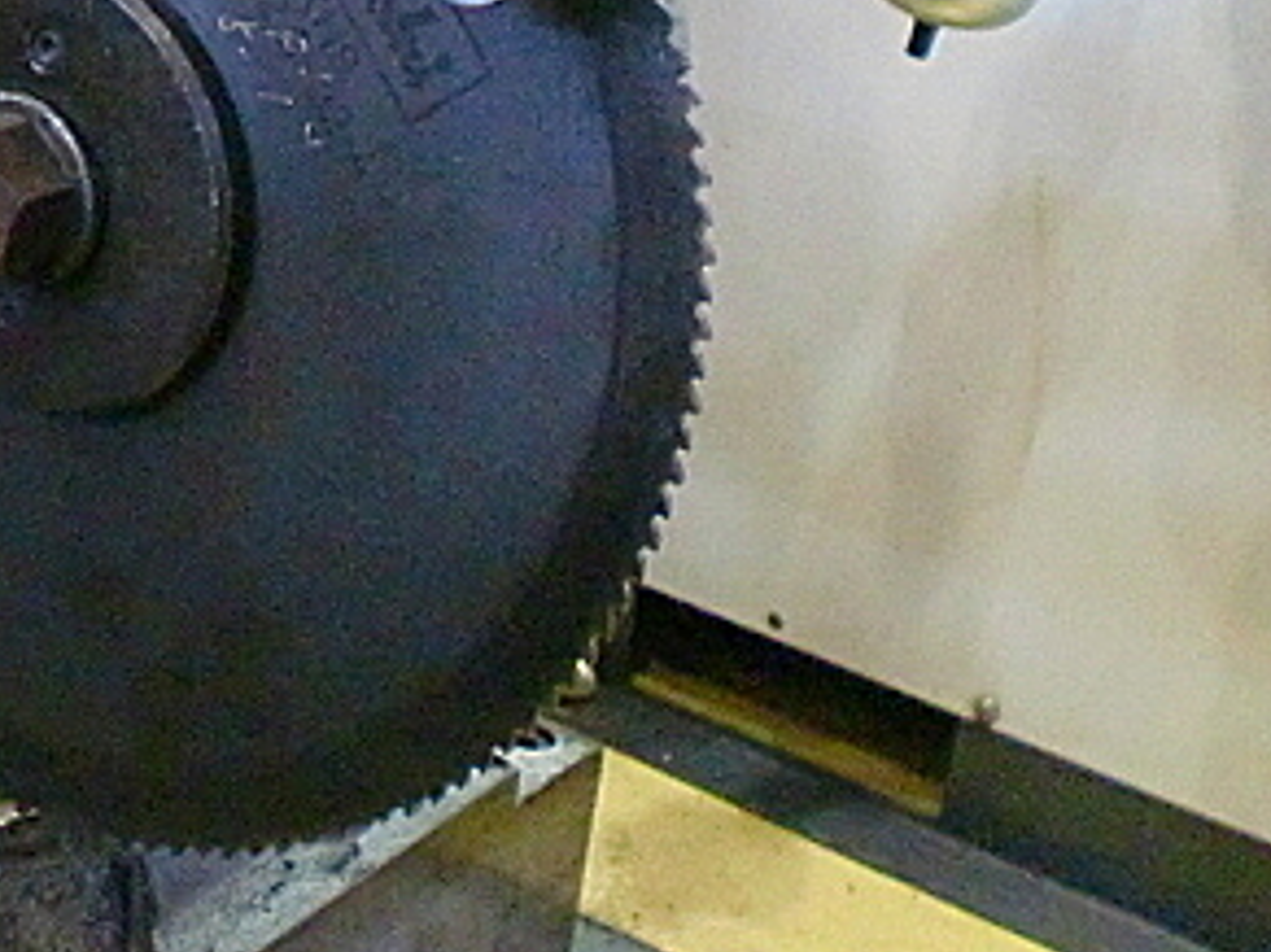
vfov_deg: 18.8
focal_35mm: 77
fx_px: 2826
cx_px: 66
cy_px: 100
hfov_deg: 24.4
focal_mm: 6.3
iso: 1000
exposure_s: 1/60
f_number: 3.1
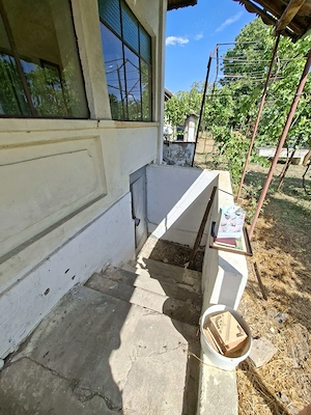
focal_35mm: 13
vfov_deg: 106.2
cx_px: 156
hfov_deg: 89.9
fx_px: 156
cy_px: 208
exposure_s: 1/962
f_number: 2.2
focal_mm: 1.74
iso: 40
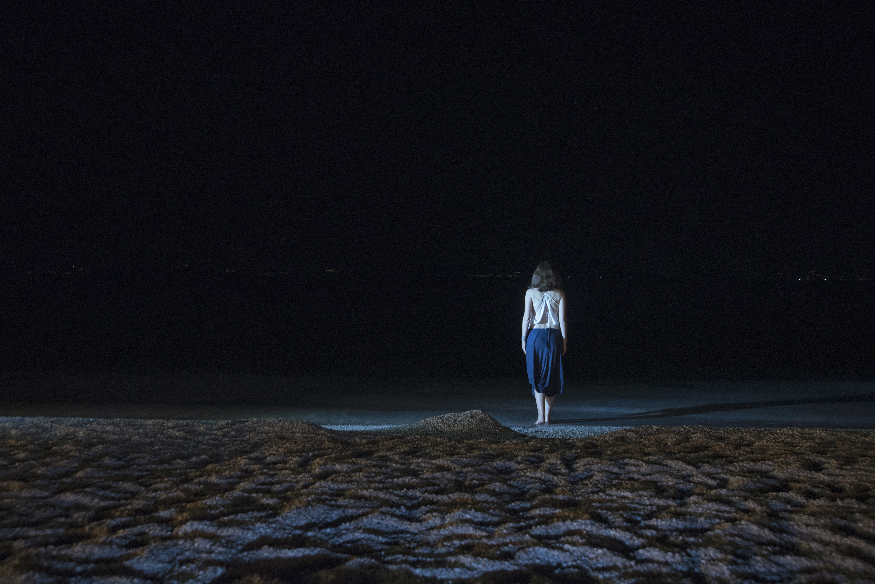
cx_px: 438
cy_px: 292
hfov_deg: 54.4
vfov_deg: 37.9
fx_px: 851
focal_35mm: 35
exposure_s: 1/1.67
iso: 1000
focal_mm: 35
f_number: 5.6
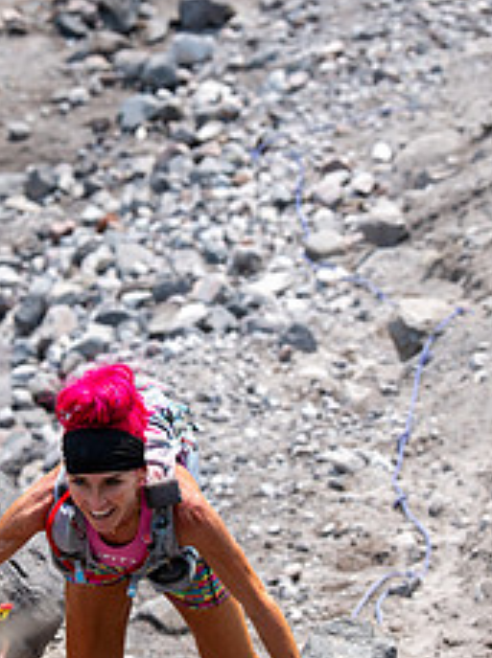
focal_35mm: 193
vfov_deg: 10.3
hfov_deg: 7.7
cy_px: 353
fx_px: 3668
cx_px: 124
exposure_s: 1/640
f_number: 5
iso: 110
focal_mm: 102
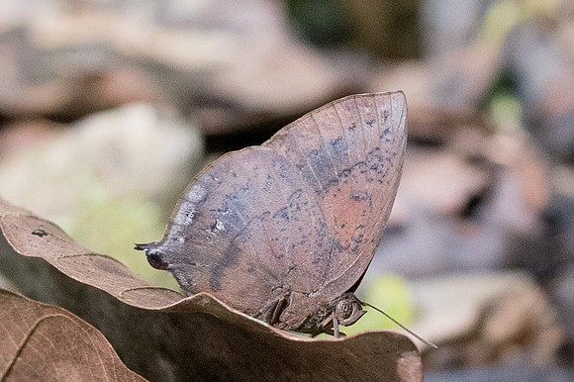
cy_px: 201
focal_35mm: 1178
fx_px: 18770
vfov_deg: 1.2
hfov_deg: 1.8
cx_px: 342
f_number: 4
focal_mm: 150
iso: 800
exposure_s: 1/640
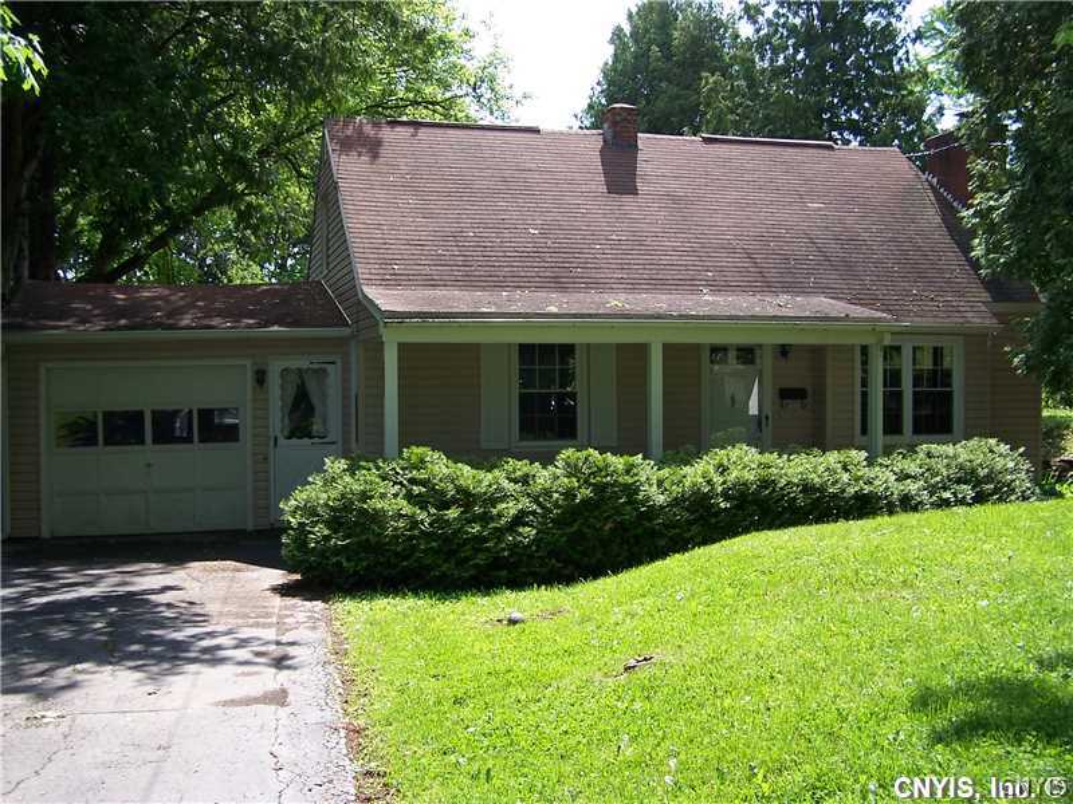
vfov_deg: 37.7
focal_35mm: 38
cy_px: 402
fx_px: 1178
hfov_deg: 49.0
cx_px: 536
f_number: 2.8
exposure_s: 1/350
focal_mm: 6.3
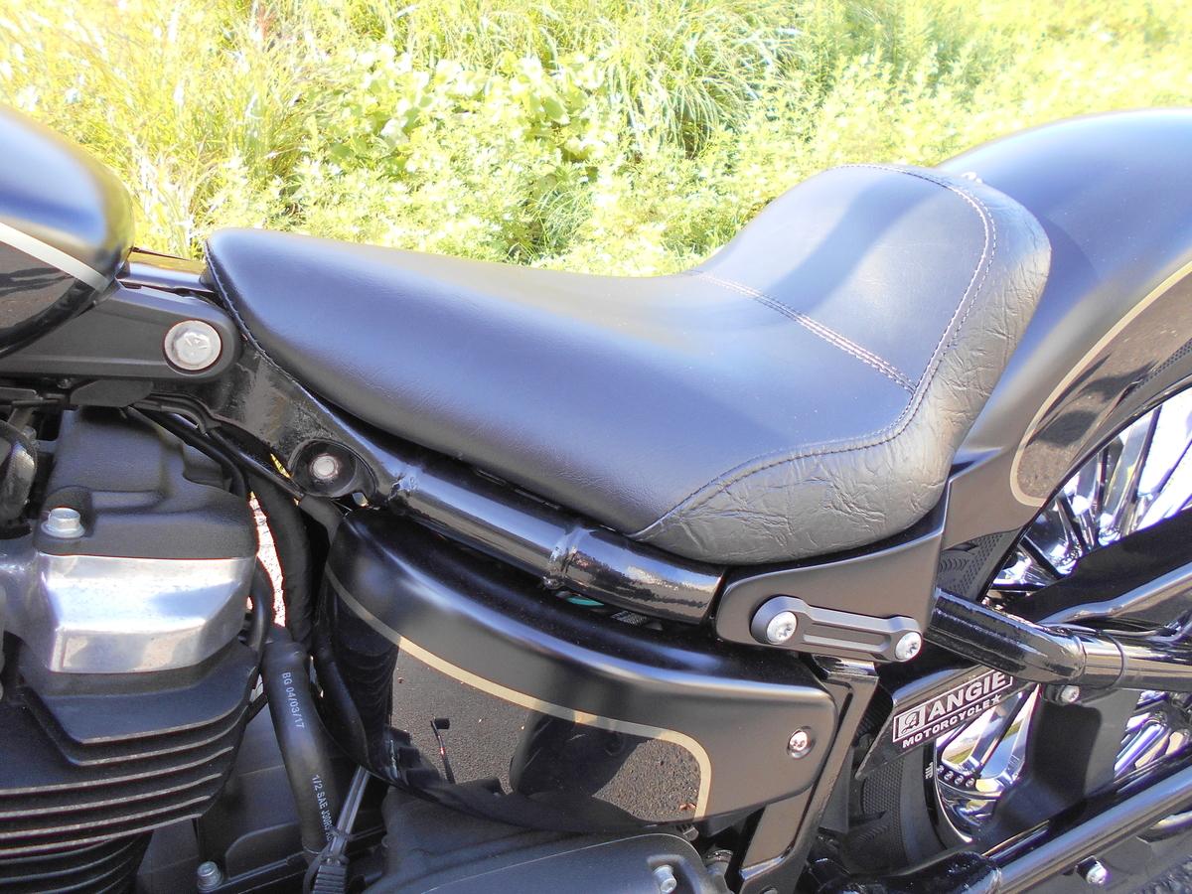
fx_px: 895
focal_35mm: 26
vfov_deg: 53.1
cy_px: 447
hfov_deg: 67.3
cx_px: 596
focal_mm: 4.6
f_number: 3.2
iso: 80
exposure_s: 1/60
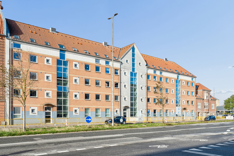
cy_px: 78
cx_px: 117
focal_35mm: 29
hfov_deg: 63.7
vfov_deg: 45.0
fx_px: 188
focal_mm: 29
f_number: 10
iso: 400
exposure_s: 1/500
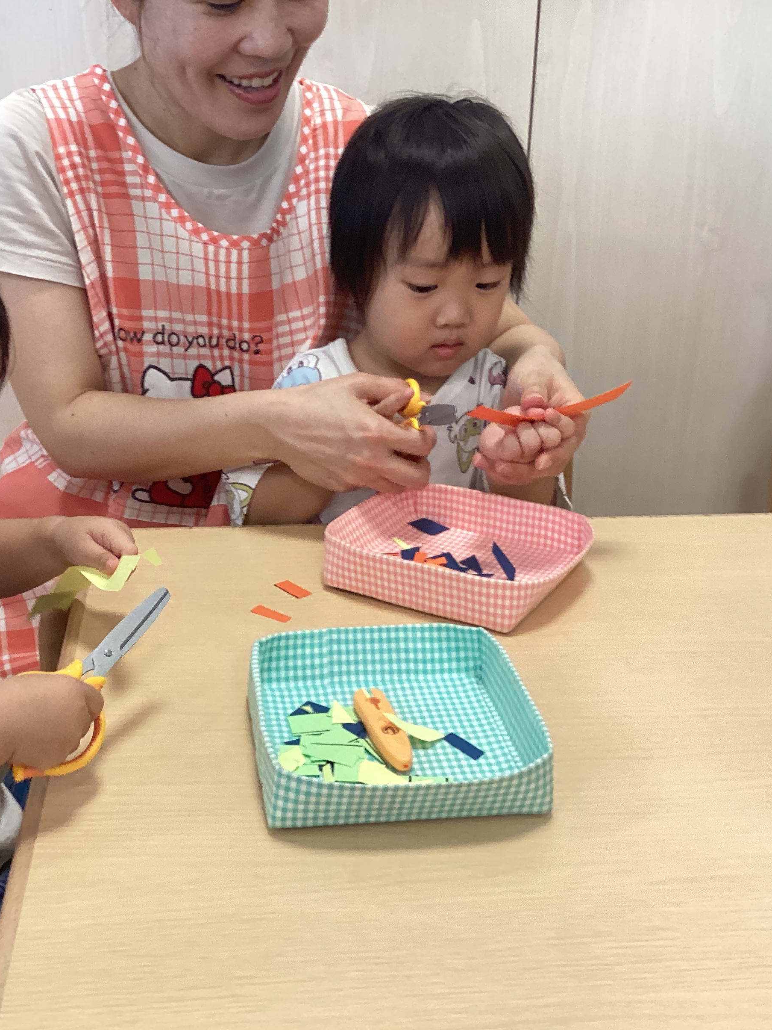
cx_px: 278
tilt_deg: -22.9
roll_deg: +1.9
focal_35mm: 42
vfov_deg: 44.8
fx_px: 1249
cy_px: 516
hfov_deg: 34.1
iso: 125
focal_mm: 3.3
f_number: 2.4
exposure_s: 1/50
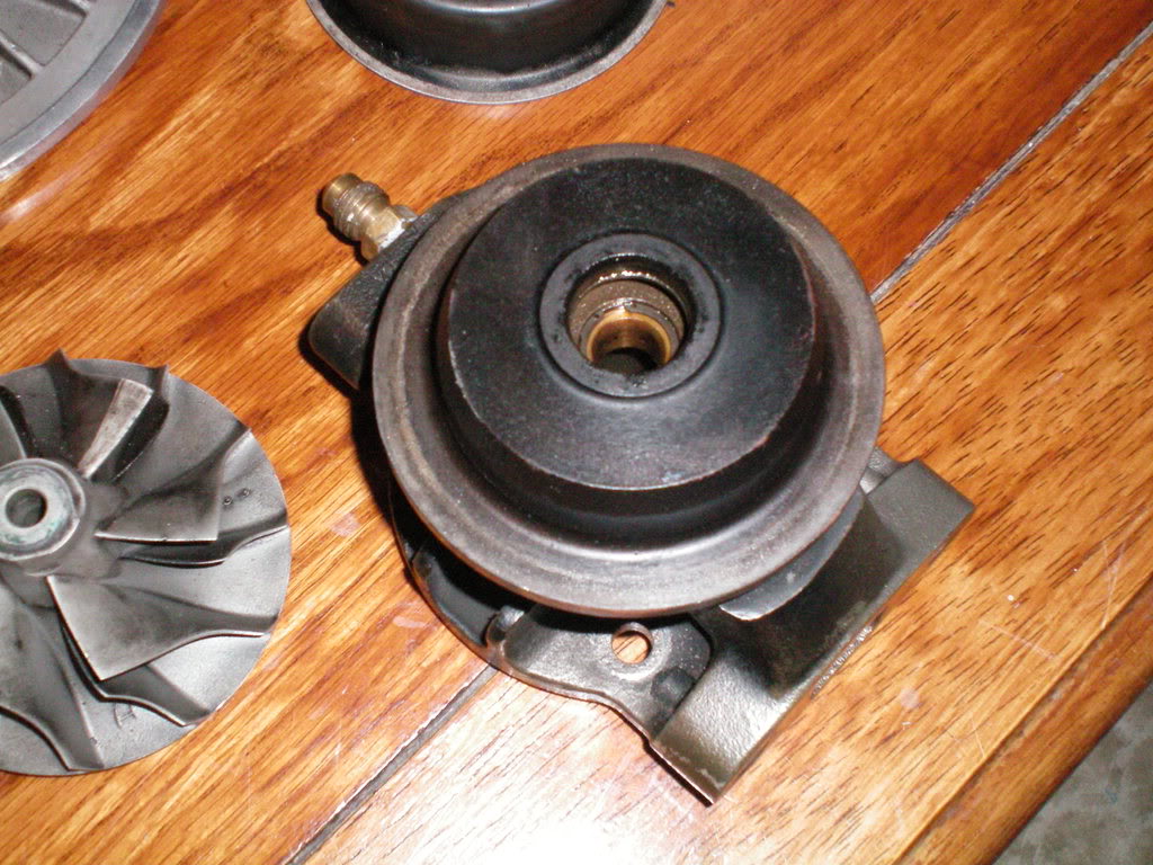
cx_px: 576
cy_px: 432
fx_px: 1665
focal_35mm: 50
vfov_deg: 29.1
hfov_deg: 38.2
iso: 400
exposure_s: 1/60
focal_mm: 8.4
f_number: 5.2
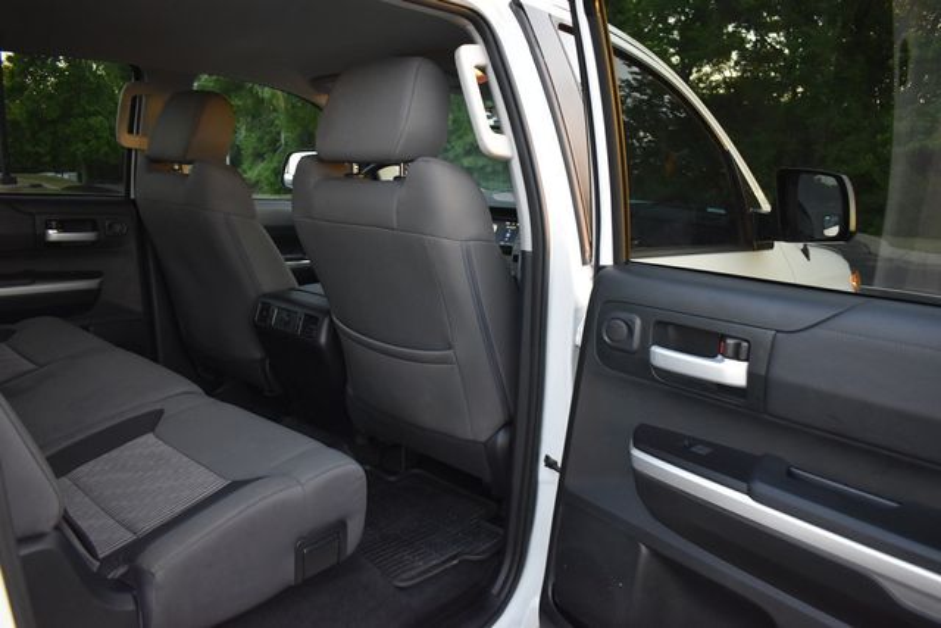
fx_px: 706
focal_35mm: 27
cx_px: 470
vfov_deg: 48.0
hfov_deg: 67.4
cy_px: 314
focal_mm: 18
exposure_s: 1/125
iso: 900
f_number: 3.5
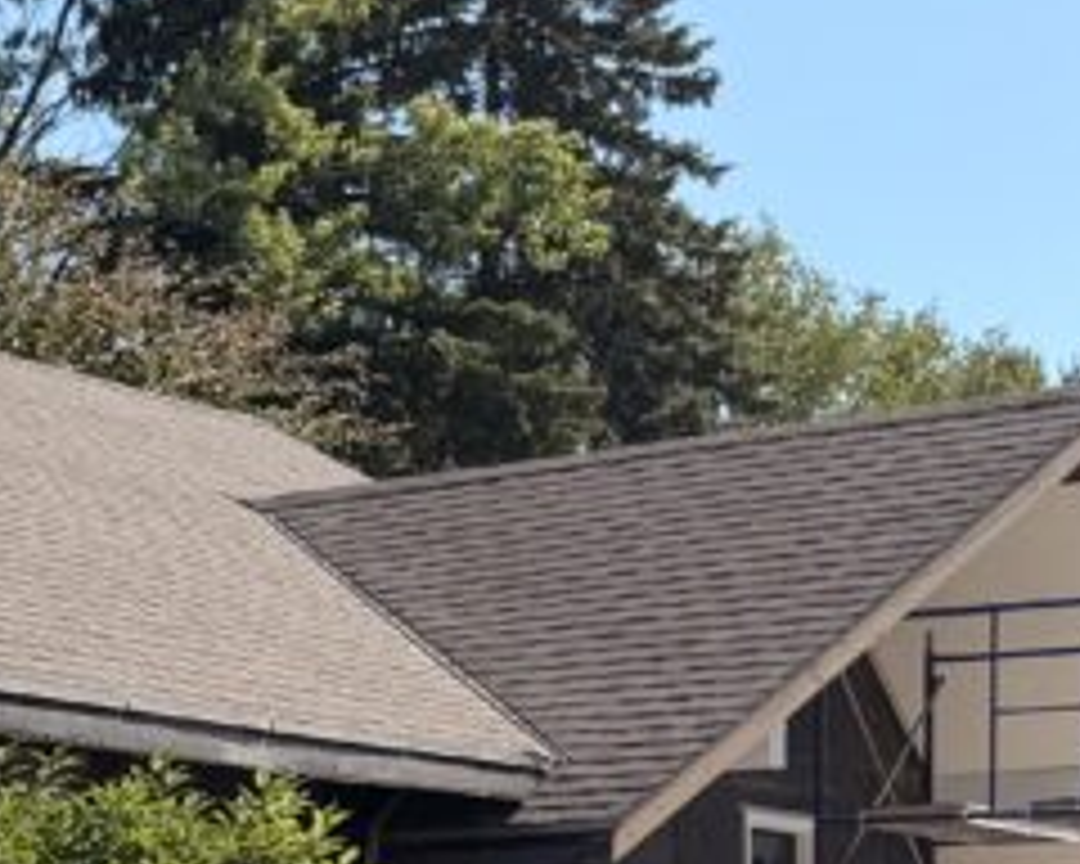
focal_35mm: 100
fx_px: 3196
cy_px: 1017
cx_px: -1120
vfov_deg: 14.9
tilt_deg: +1.1
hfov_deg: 15.2
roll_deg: +0.3
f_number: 1.78
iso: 80
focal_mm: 6.76
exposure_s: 1/3759
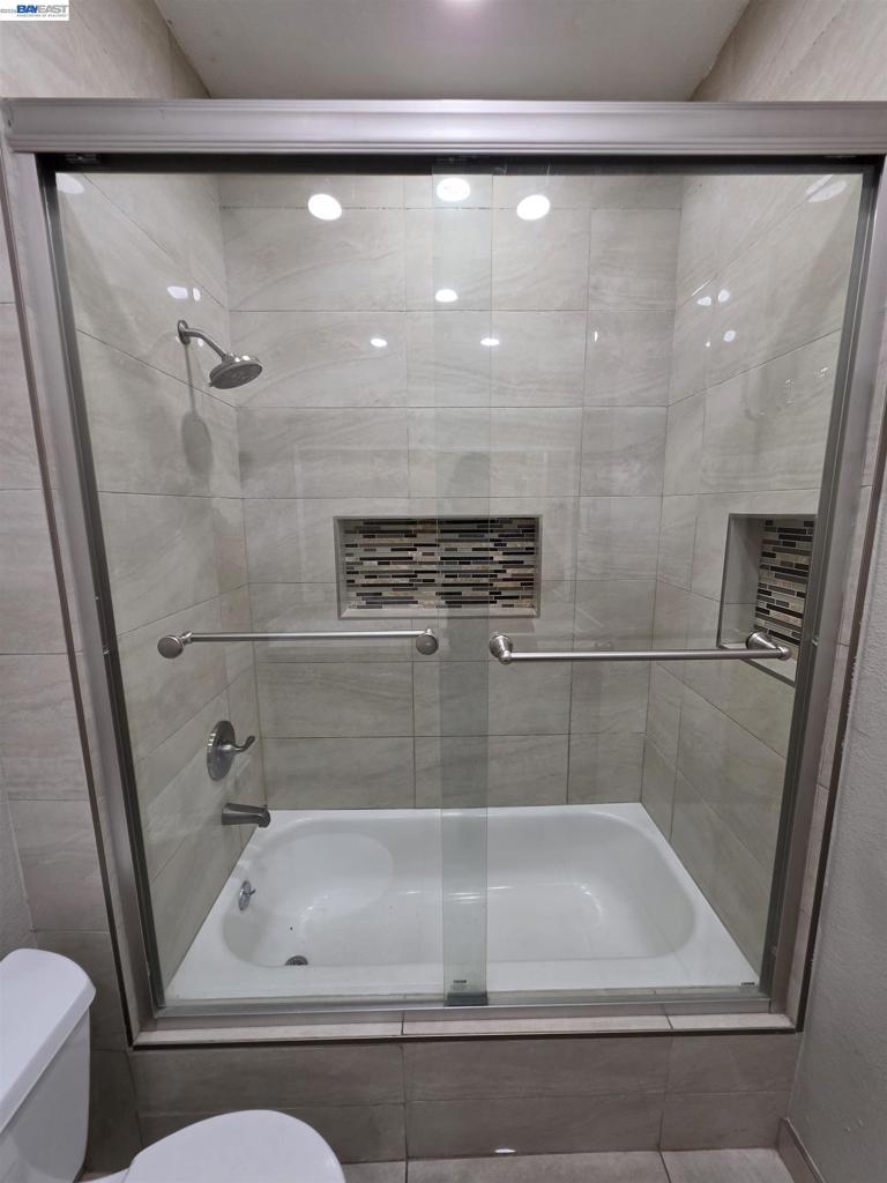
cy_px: 592
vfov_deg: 106.2
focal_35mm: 13
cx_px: 444
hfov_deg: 89.9
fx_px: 444
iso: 160
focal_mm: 2.2
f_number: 1.9
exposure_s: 1/120
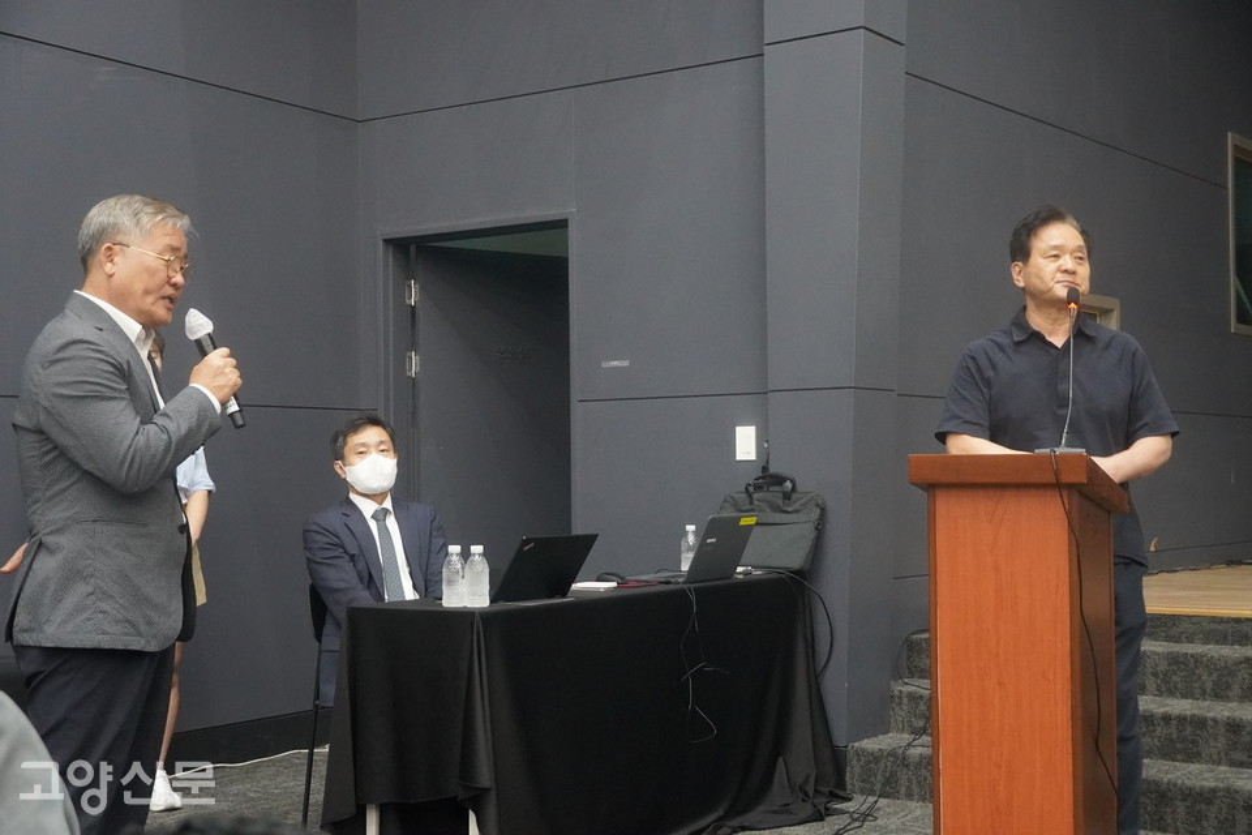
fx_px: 1721
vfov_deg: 27.3
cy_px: 418
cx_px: 626
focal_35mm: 50
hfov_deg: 40.0
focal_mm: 33
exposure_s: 1/60
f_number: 4.5
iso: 6400
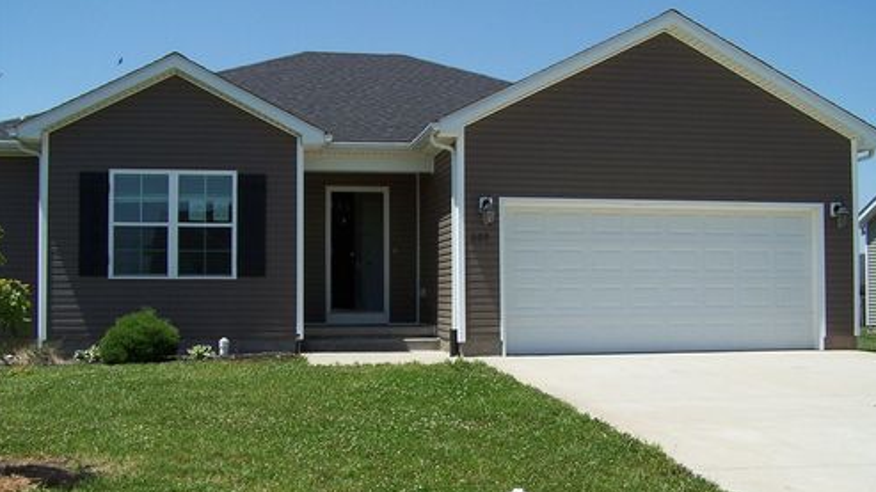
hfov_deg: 48.4
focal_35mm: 42
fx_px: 975
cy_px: 242
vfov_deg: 28.3
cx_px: 439
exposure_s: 1/1000
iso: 80
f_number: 4
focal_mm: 6.3
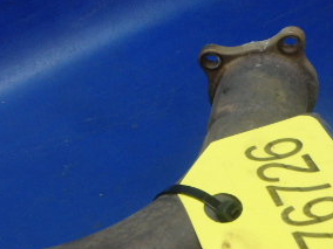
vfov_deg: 22.0
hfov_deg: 30.6
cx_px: 128
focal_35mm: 63
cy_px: 272
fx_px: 606
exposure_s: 1/30
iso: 320
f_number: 3.9
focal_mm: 5
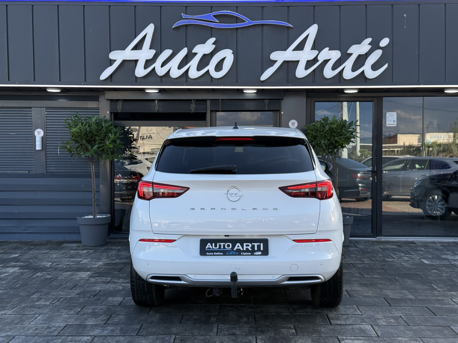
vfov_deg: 30.3
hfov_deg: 39.7
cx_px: 229
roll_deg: -0.8
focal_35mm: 48
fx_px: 635
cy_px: 172
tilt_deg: -1.1
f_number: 1.78
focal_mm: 6.76
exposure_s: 1/987
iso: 80
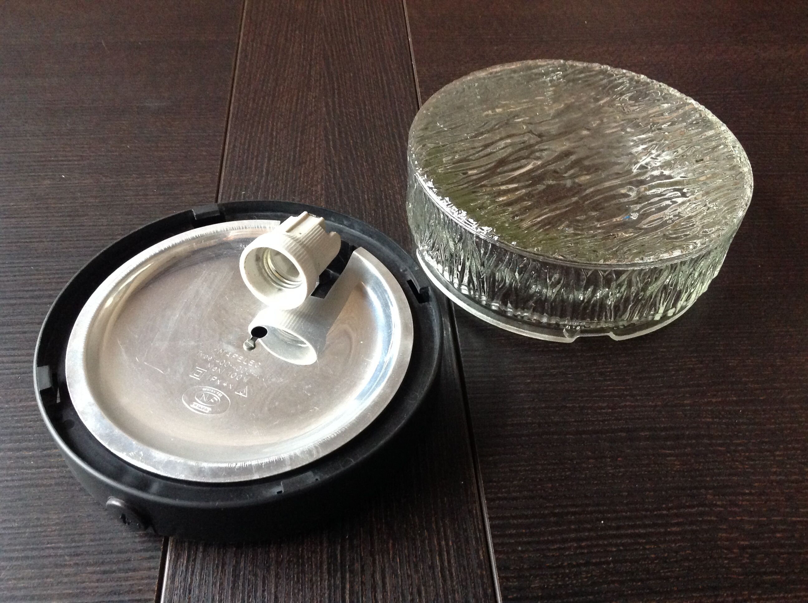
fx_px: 816
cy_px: 302
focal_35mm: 35
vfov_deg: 40.6
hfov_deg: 52.7
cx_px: 404
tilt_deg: -47.2
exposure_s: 1/15
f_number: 2.4
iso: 320
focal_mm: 4.28
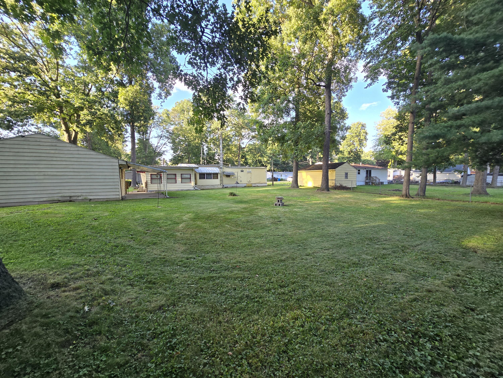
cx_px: 252
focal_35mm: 13
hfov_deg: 106.2
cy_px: 189
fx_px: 189
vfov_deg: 89.9
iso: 50
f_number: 2.2
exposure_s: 1/120
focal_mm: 2.2
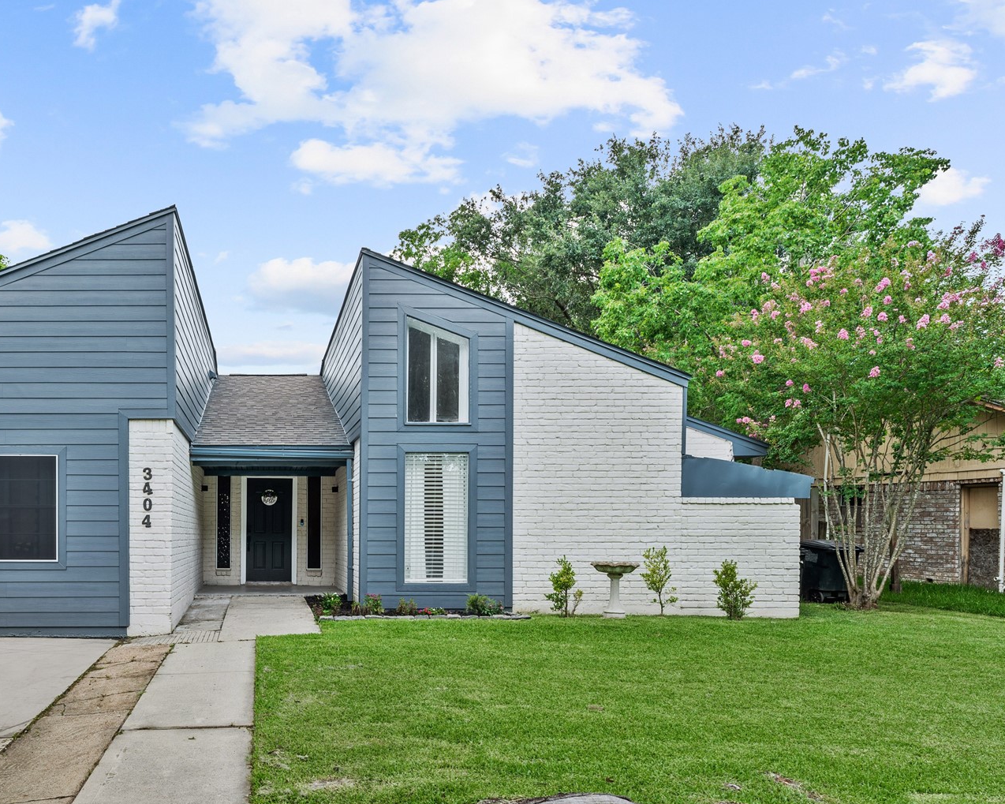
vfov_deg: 54.4
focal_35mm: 25
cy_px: 559
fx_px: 757
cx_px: 267
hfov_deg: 63.7
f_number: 8
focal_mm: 15.9
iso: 100
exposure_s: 1/4
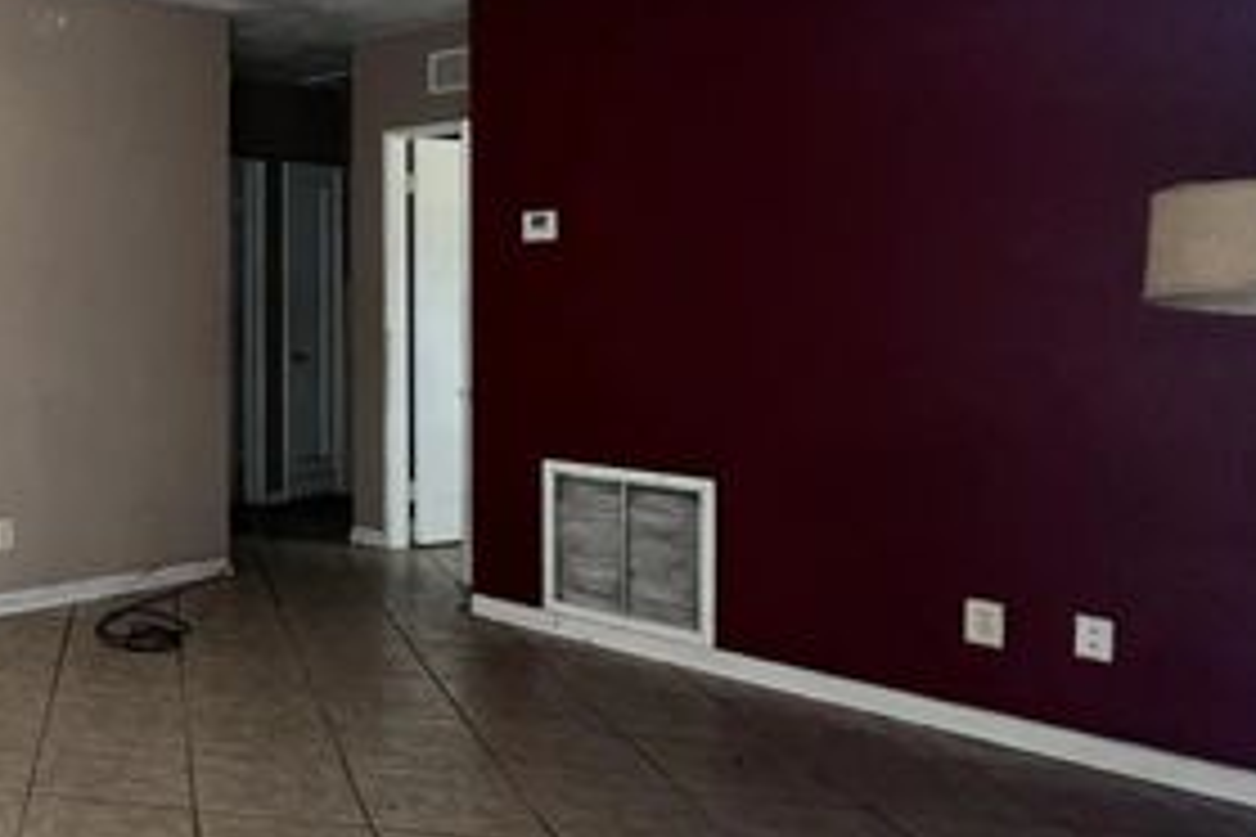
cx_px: -122
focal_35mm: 31
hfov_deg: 45.5
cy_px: 306
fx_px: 1081
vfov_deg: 42.0
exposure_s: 1/60
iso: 500
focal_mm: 1.57
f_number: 1.8
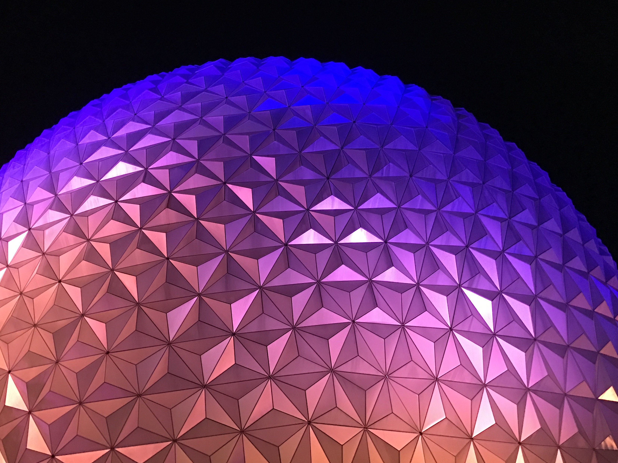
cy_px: 184
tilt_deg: +53.0
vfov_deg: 41.6
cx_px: 272
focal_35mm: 34
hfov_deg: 53.8
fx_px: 607
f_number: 1.8
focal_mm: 3.99
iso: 80
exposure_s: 1/5
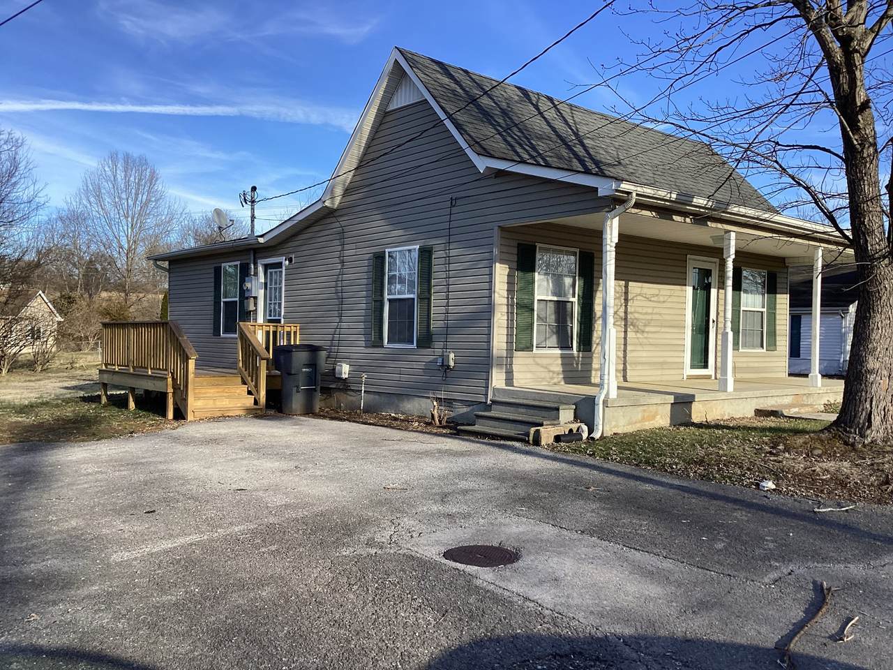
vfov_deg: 45.4
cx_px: 446
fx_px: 800
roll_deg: +0.3
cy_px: 335
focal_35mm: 31
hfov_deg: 58.4
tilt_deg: -1.5
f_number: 2.4
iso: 25
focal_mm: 3.3
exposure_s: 1/727
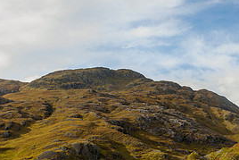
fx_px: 359
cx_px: 199
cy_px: 128
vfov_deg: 24.7
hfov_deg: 35.4
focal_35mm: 54
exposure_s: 2.5
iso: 100
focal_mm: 12
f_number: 7.1
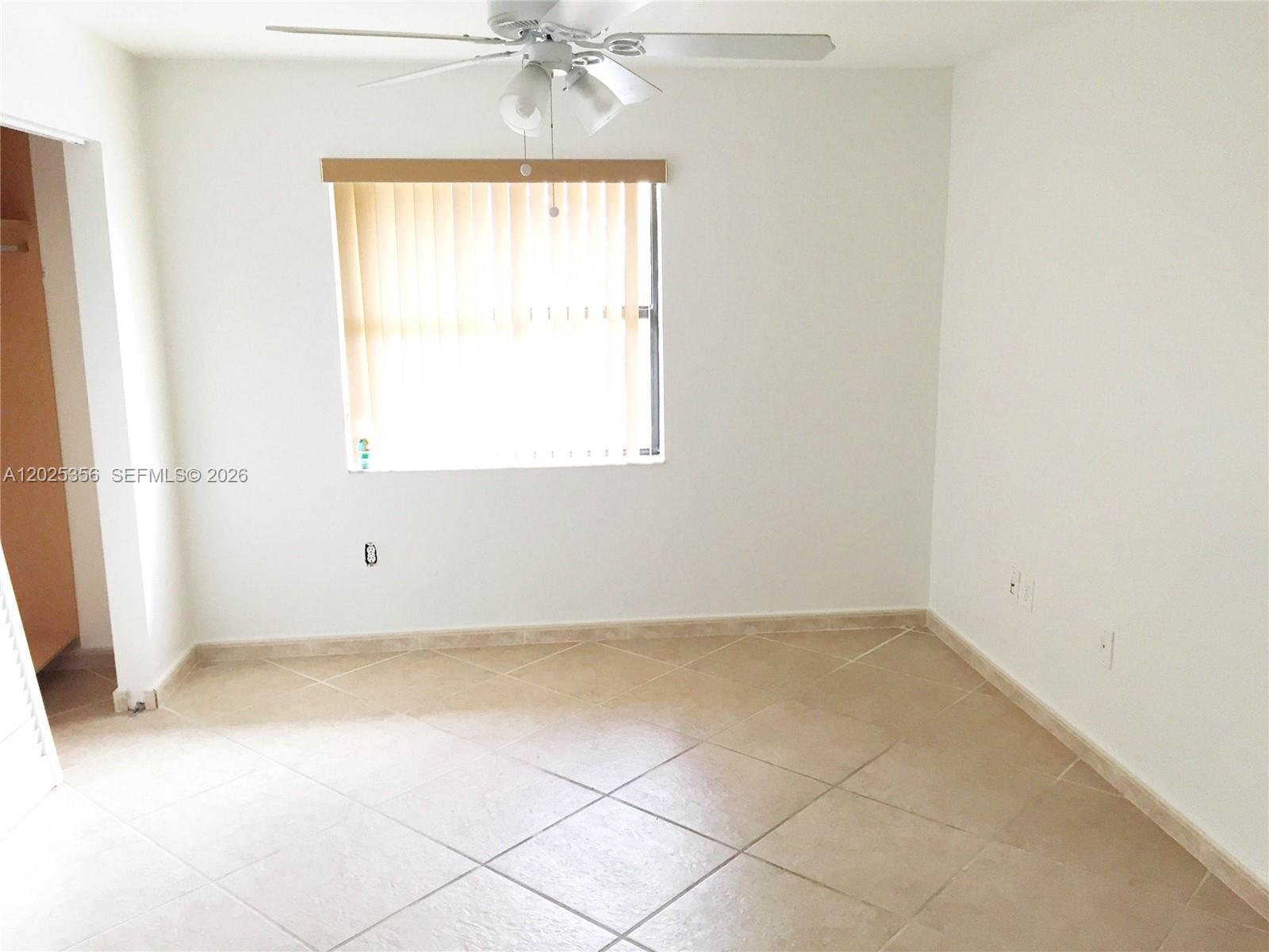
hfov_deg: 61.7
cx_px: 634
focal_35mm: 29
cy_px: 476
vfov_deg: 48.2
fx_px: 1063
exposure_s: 1/30
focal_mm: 4.15
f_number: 2.2
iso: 64
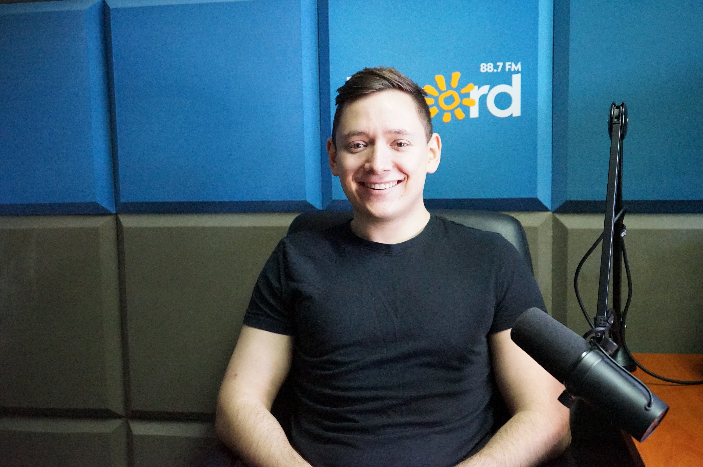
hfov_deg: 49.6
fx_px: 761
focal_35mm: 39
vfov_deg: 34.1
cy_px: 234
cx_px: 352
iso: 16000
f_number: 4
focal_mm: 39
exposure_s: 1/100
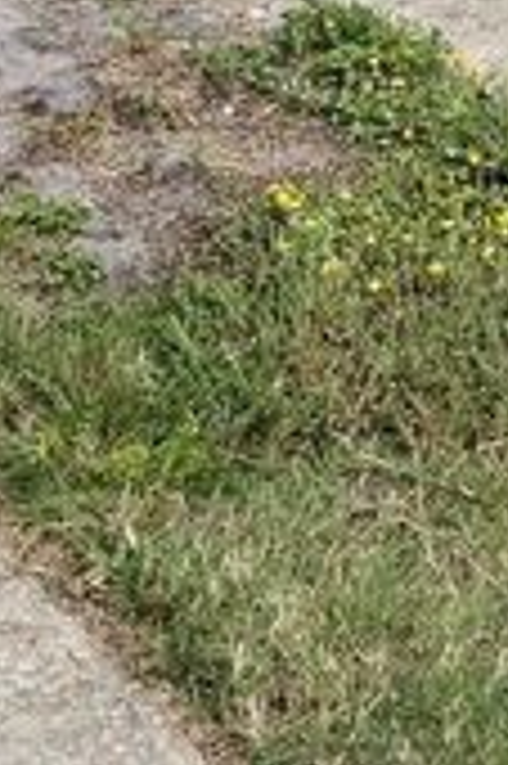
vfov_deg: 12.0
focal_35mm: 144
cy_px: -958
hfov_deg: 9.5
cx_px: 468
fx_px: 3054
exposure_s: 1/1889
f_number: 1.8
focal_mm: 5.54
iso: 25
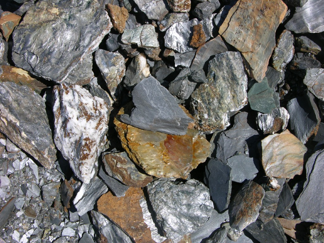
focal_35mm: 50
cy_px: 122
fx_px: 468
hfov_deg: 38.2
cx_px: 162
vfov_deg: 29.1
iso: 50
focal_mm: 12.7
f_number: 6
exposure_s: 1/270
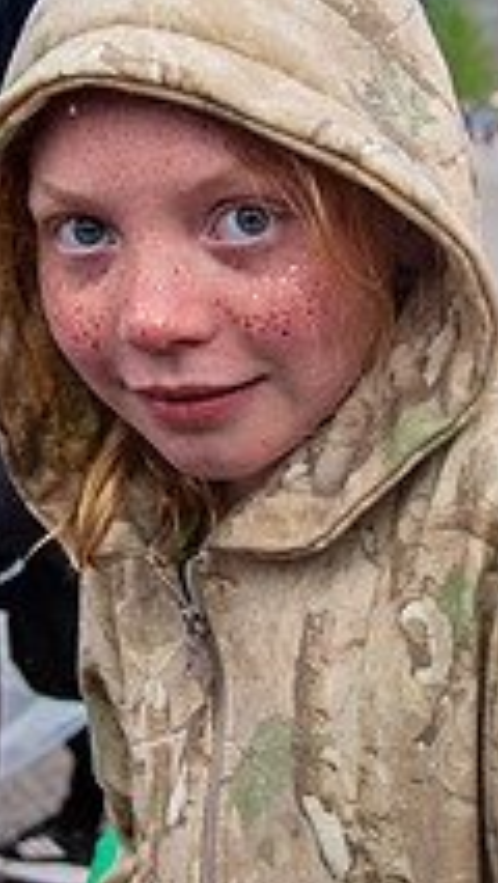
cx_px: 157
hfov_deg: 15.1
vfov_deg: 26.2
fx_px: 1876
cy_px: 215
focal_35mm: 80
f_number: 4
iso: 1600
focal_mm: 24
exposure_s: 1/1600
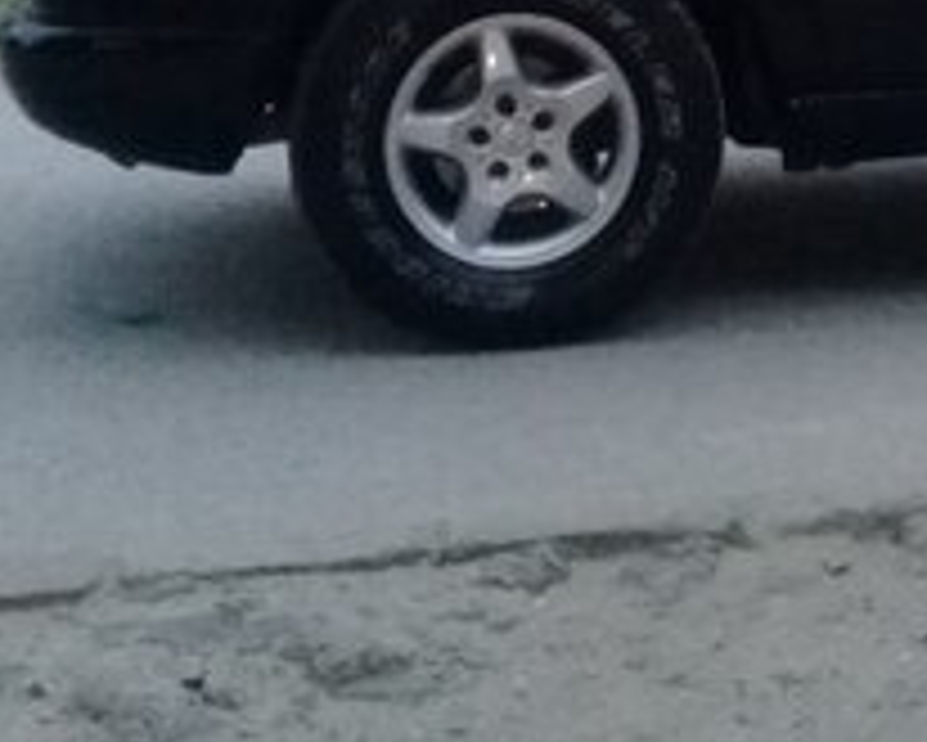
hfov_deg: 19.2
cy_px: -227
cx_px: 904
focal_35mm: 97
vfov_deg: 15.1
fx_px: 2663
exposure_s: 1/17
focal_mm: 3.3
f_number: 2.2
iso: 1000
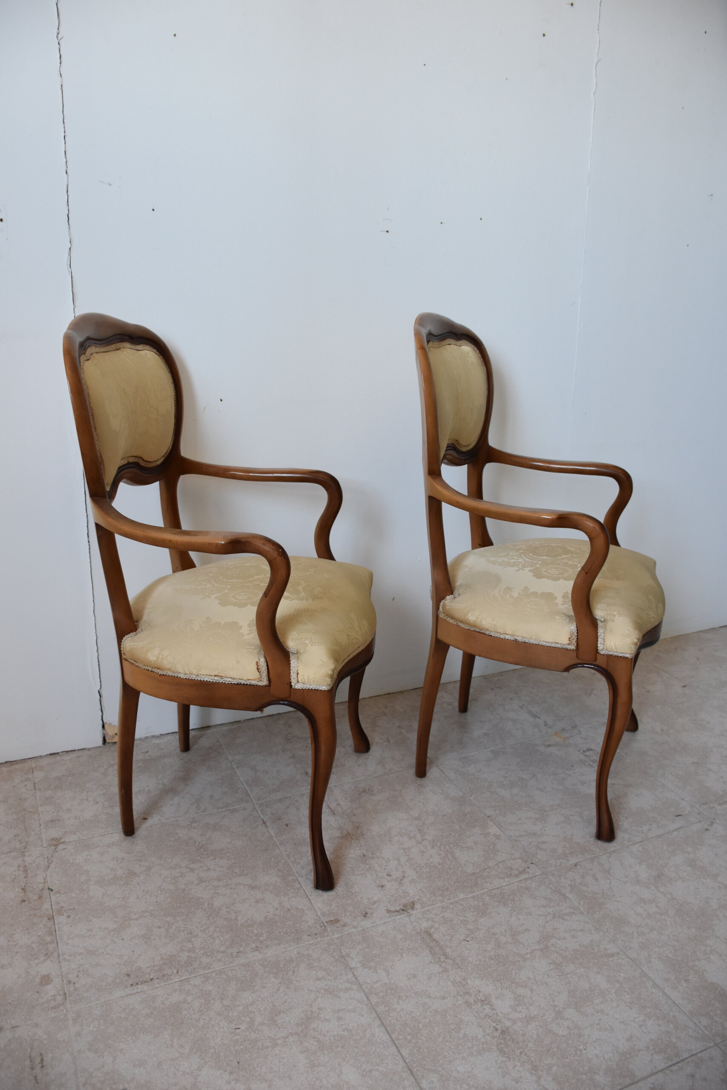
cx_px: 364
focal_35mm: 27
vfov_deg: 67.4
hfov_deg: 47.9
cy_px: 545
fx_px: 818
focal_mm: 18
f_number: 5
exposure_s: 1/100
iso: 800
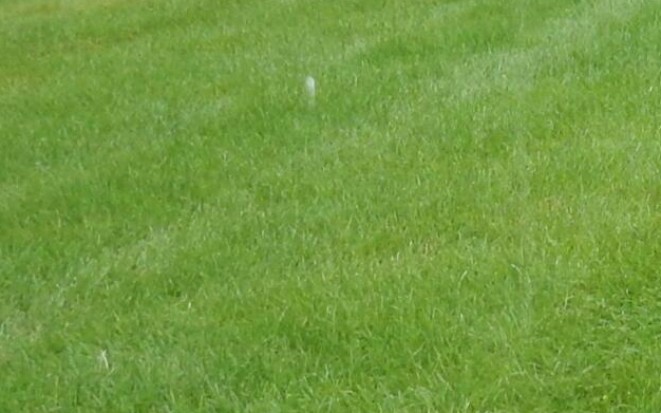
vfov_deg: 10.3
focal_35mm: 127
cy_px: 168
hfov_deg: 16.1
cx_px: 690
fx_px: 2287
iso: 180
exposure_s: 1/100
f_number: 3.7
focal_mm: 4.5
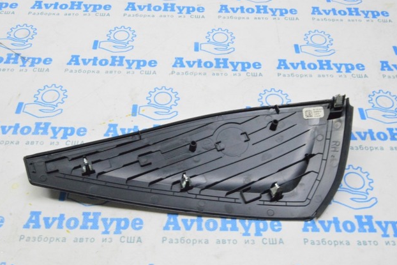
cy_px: 131
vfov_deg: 36.0
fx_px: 408
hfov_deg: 51.9
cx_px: 196
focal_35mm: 37
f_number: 20
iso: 6400
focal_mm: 24
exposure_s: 1/20
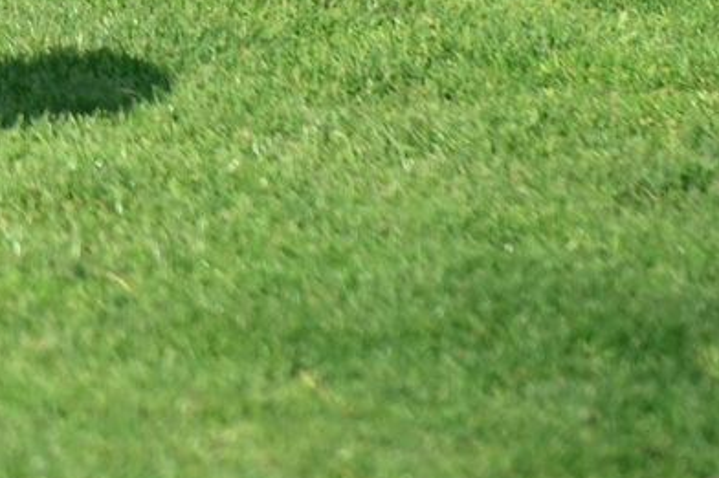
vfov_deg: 1.4
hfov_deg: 2.0
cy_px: -1070
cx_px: -451
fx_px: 20222
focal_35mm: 1013
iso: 200
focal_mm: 155
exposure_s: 1/1250
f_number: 3.5
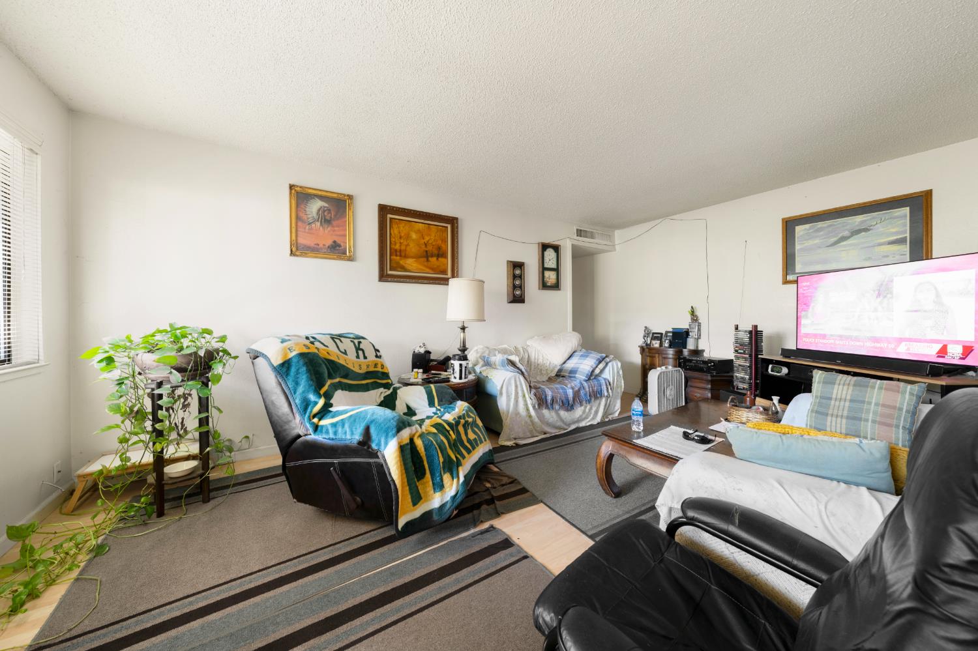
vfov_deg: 90.0
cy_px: 326
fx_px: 326
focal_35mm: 12
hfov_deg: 112.6
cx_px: 489
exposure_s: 3.2
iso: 400
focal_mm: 12
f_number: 7.1
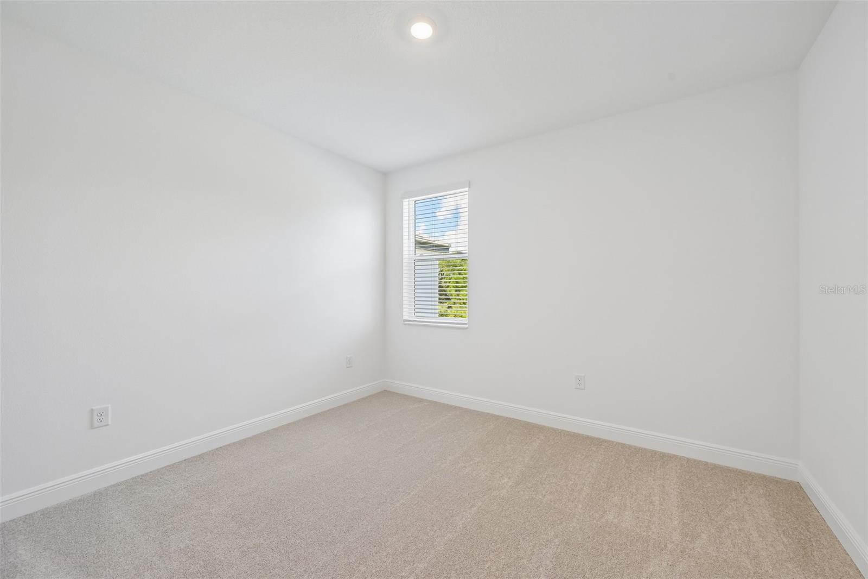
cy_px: 290
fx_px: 337
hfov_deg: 104.3
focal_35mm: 14
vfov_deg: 81.2
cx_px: 434
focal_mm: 14
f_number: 8
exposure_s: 1/100
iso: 400
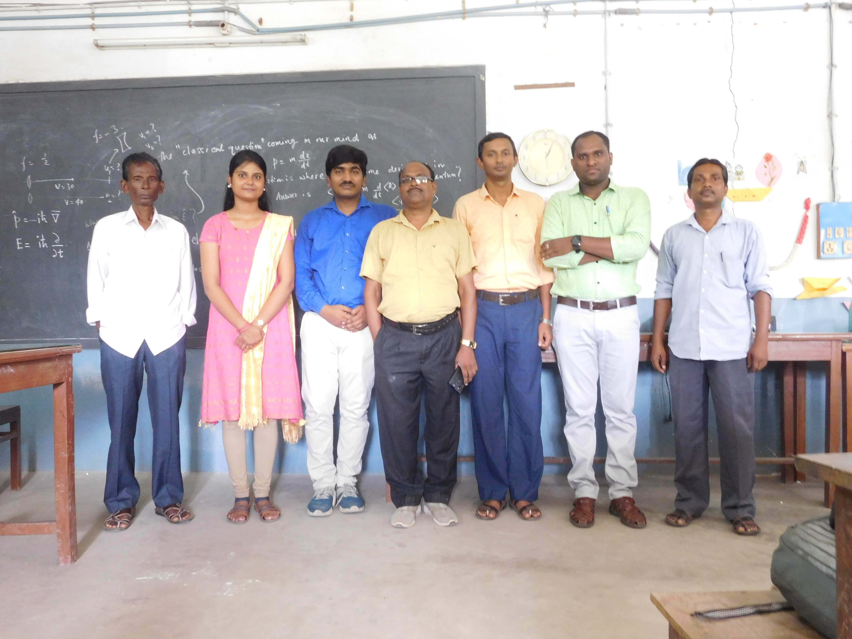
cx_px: 426
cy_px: 320
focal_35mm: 30
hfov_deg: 60.0
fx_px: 738
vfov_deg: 46.8
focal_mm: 5.3
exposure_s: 1/8
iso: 450
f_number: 3.2
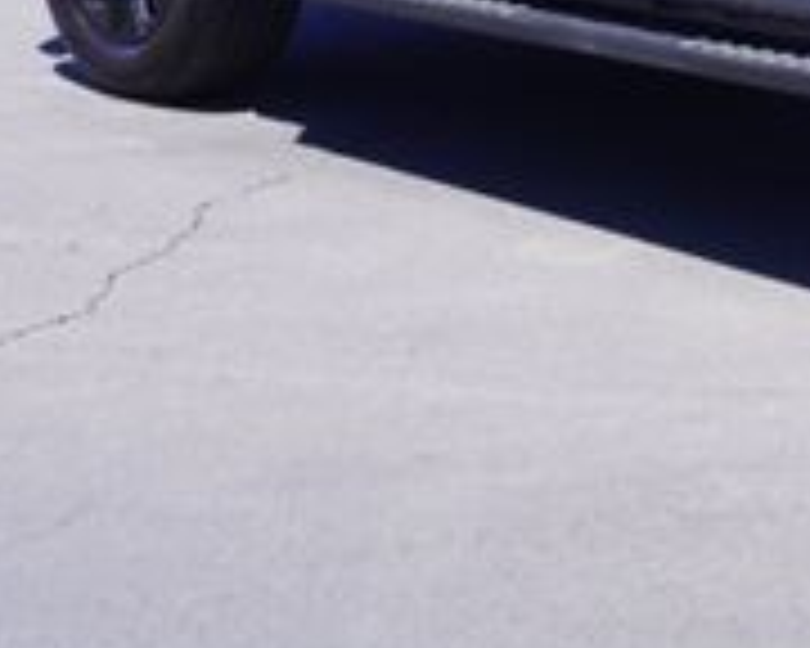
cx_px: 1314
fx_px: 3596
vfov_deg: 10.1
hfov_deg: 12.1
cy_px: -202
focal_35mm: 150
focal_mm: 30
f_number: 8
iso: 100
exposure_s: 1/100
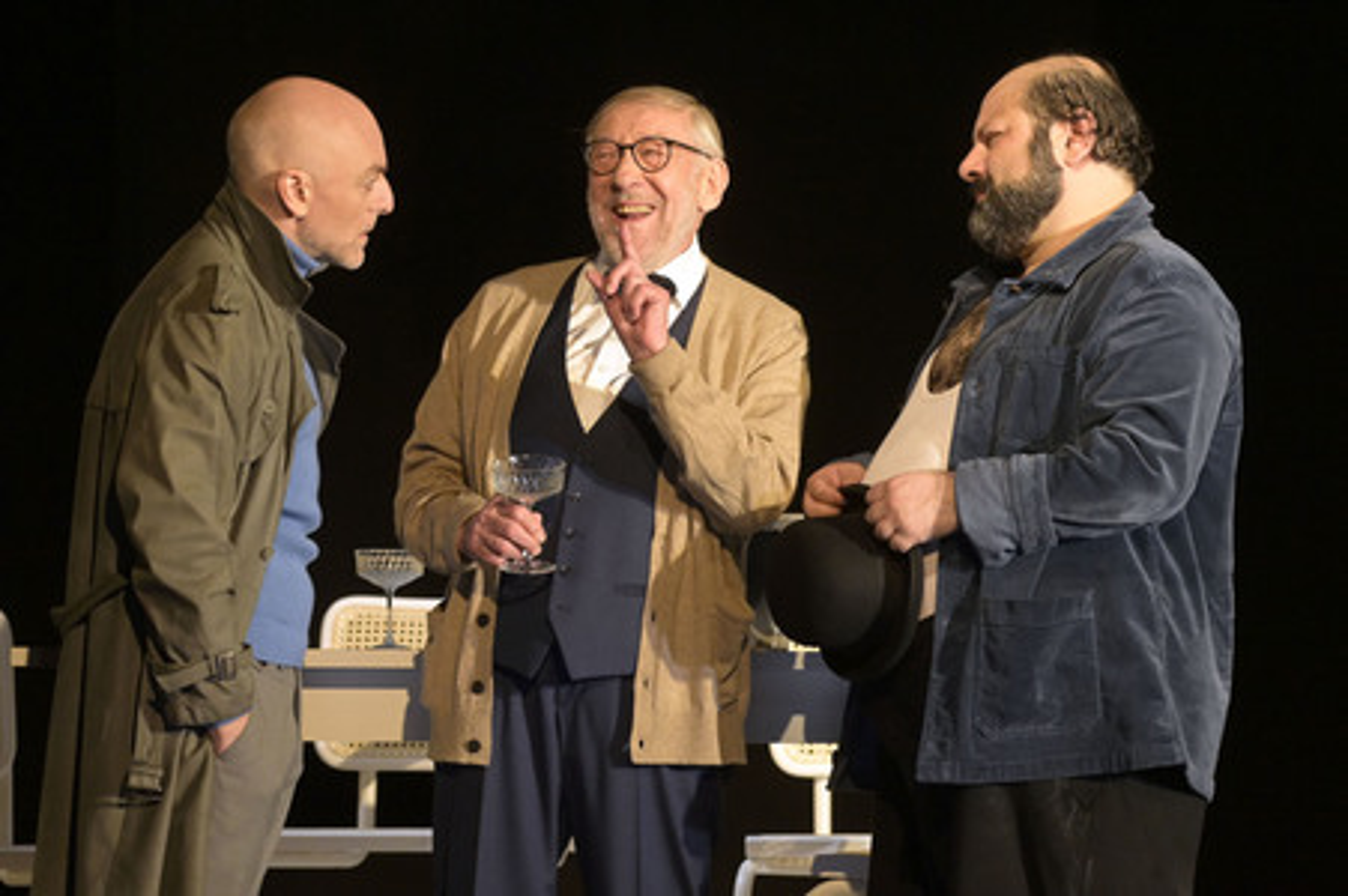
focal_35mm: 210
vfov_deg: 6.5
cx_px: 674
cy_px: 448
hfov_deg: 9.8
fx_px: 7857
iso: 8000
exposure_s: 1/640
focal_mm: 210
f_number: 5.6
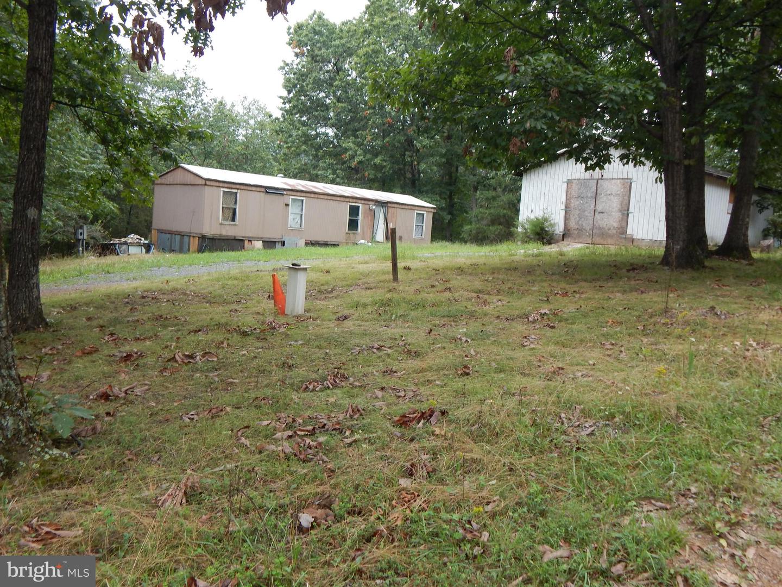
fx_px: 700
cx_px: 391
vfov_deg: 45.4
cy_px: 294
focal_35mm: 31
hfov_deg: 58.4
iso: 125
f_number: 3.2
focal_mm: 5.6
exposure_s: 1/400
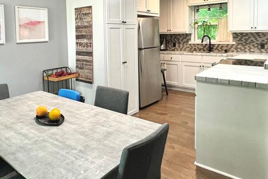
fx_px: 216
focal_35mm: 29
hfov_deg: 62.9
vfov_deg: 43.7
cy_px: 47
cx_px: 103
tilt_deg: -3.7
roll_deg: +0.9
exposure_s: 1/120
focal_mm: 2.22
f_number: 2.2
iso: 250
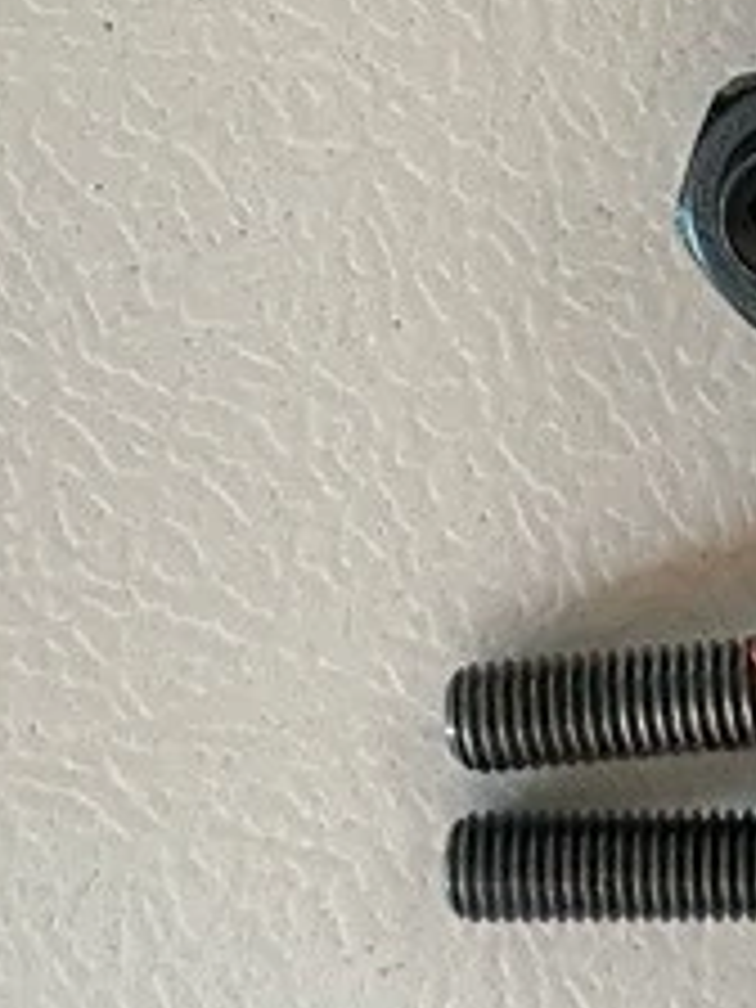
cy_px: -598
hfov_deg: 9.1
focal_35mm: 155
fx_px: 4514
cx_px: 1359
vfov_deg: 12.0
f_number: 1.8
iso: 250
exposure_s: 1/60
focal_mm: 4.25
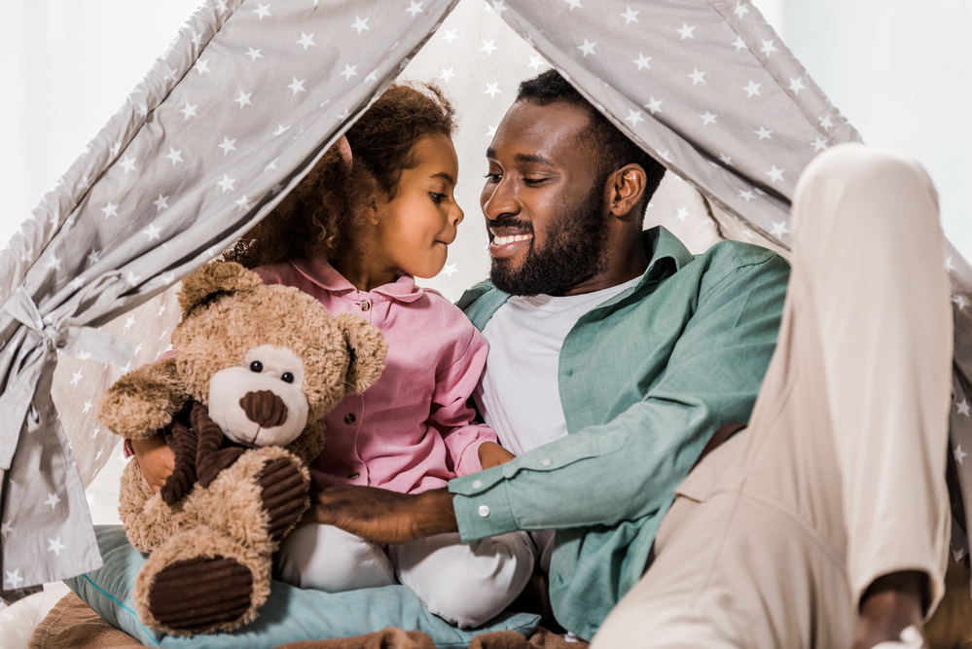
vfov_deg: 11.2
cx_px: 486
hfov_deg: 16.8
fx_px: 3295
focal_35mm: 122
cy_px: 324
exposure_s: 1/200
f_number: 3.2
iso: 100
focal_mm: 122
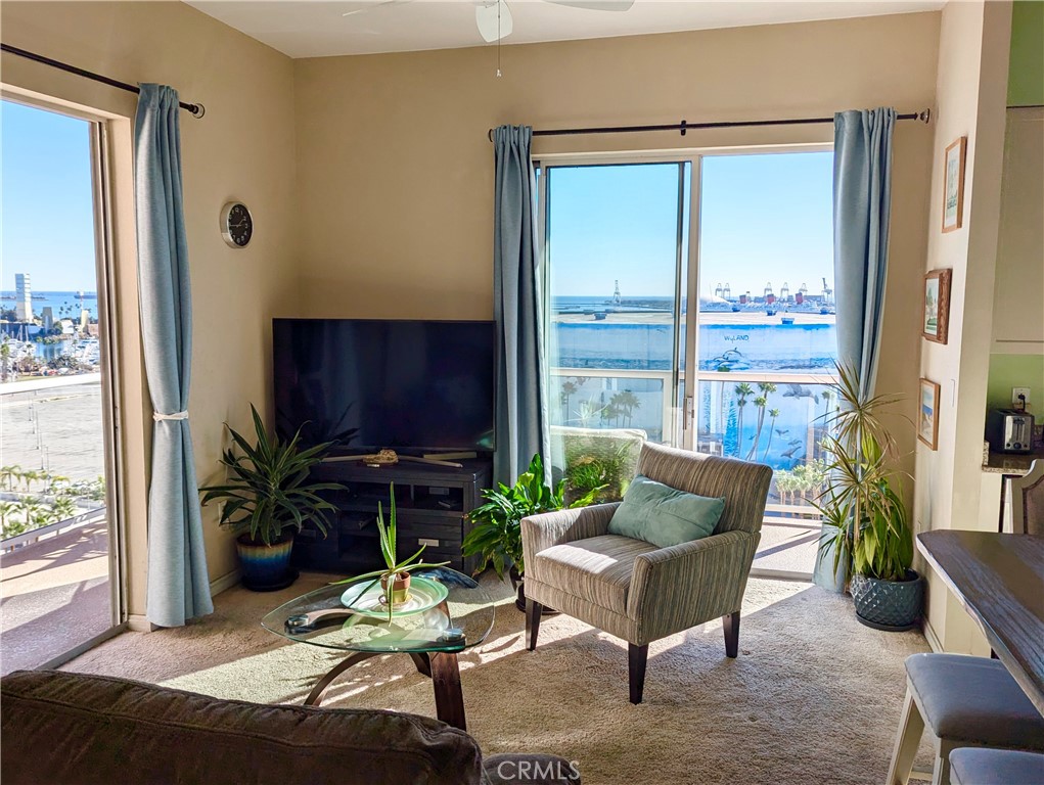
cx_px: 522
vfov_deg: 56.9
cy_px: 392
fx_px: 725
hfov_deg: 71.5
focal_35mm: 24
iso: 40
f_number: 1.85
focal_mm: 6.81
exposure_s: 1/1919
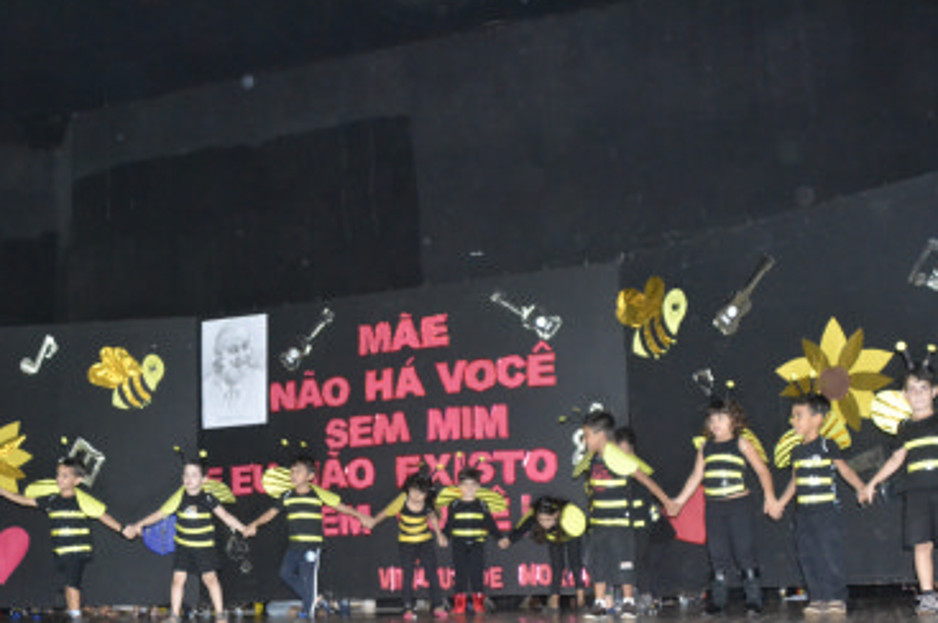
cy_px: 410
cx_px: 401
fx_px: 1171
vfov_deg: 29.6
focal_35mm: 45
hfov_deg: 43.5
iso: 3200
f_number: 3.8
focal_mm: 22
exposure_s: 1/60
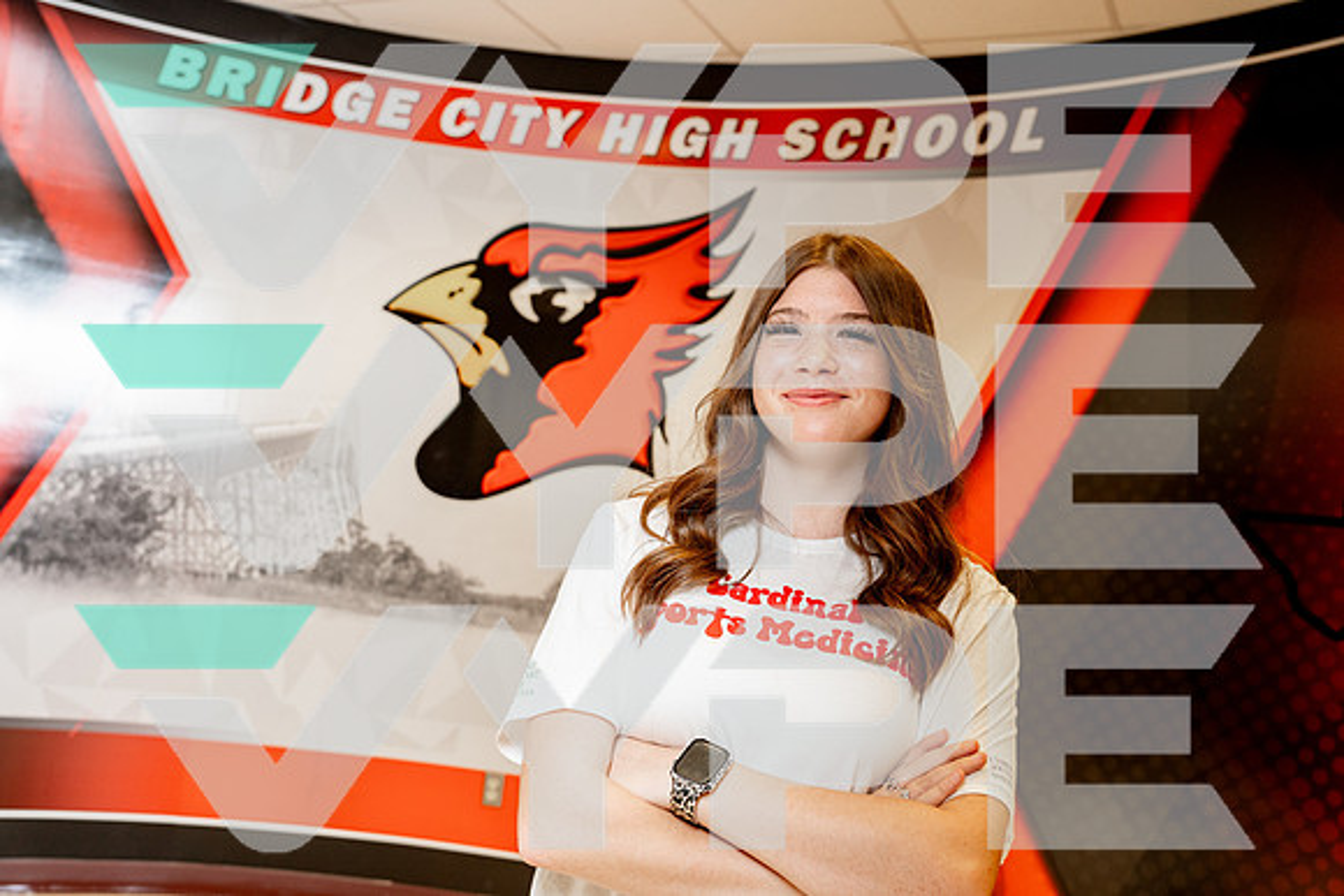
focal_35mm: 34
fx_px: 1270
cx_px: 672
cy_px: 448
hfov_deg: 55.8
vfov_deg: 38.9
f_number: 4.5
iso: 1000
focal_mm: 34
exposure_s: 1/250
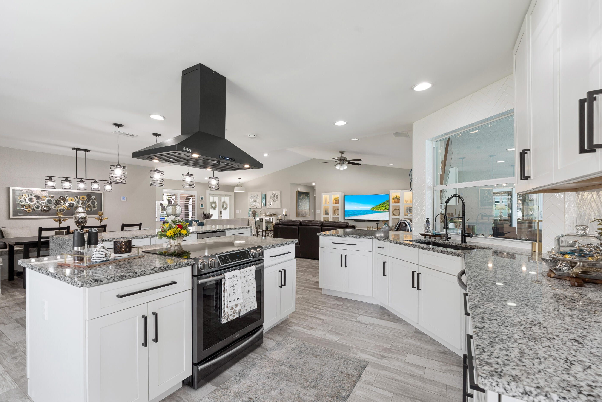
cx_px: 290
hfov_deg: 100.3
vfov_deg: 77.3
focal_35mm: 15
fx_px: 251
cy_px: 212
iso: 250
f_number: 9
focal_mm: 14
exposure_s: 1/5
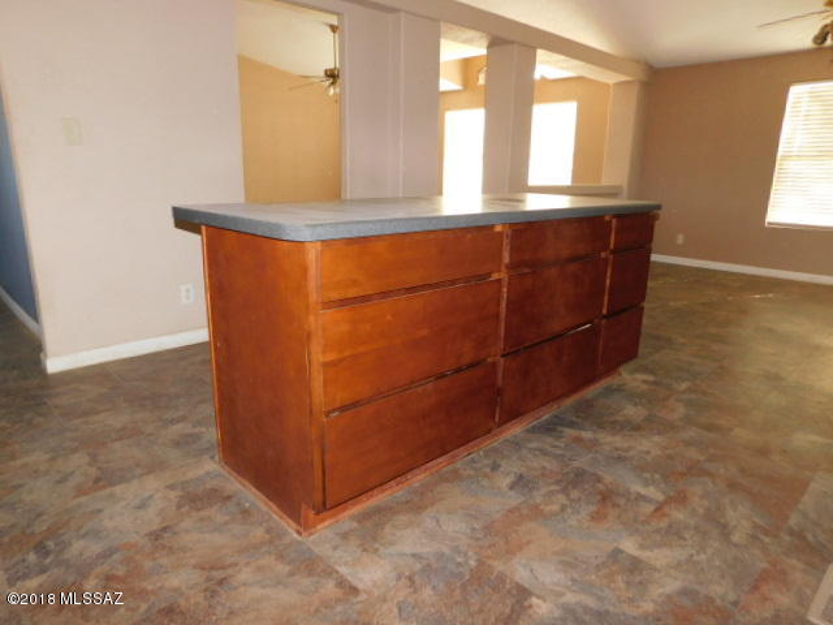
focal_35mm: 23
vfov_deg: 58.9
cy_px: 312
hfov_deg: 73.9
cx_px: 416
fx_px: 553
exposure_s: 1/30
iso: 200
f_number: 3
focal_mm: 4
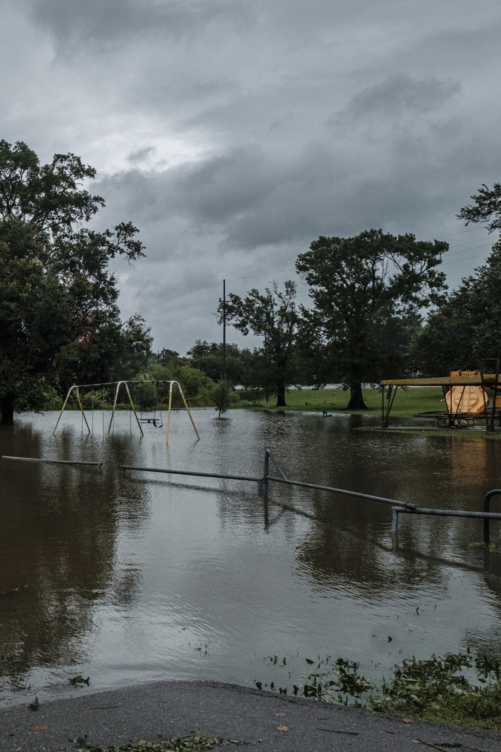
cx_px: 23
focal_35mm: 37
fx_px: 773
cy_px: 369
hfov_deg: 33.5
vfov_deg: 51.9
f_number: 8
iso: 1600
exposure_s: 1/800
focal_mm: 16
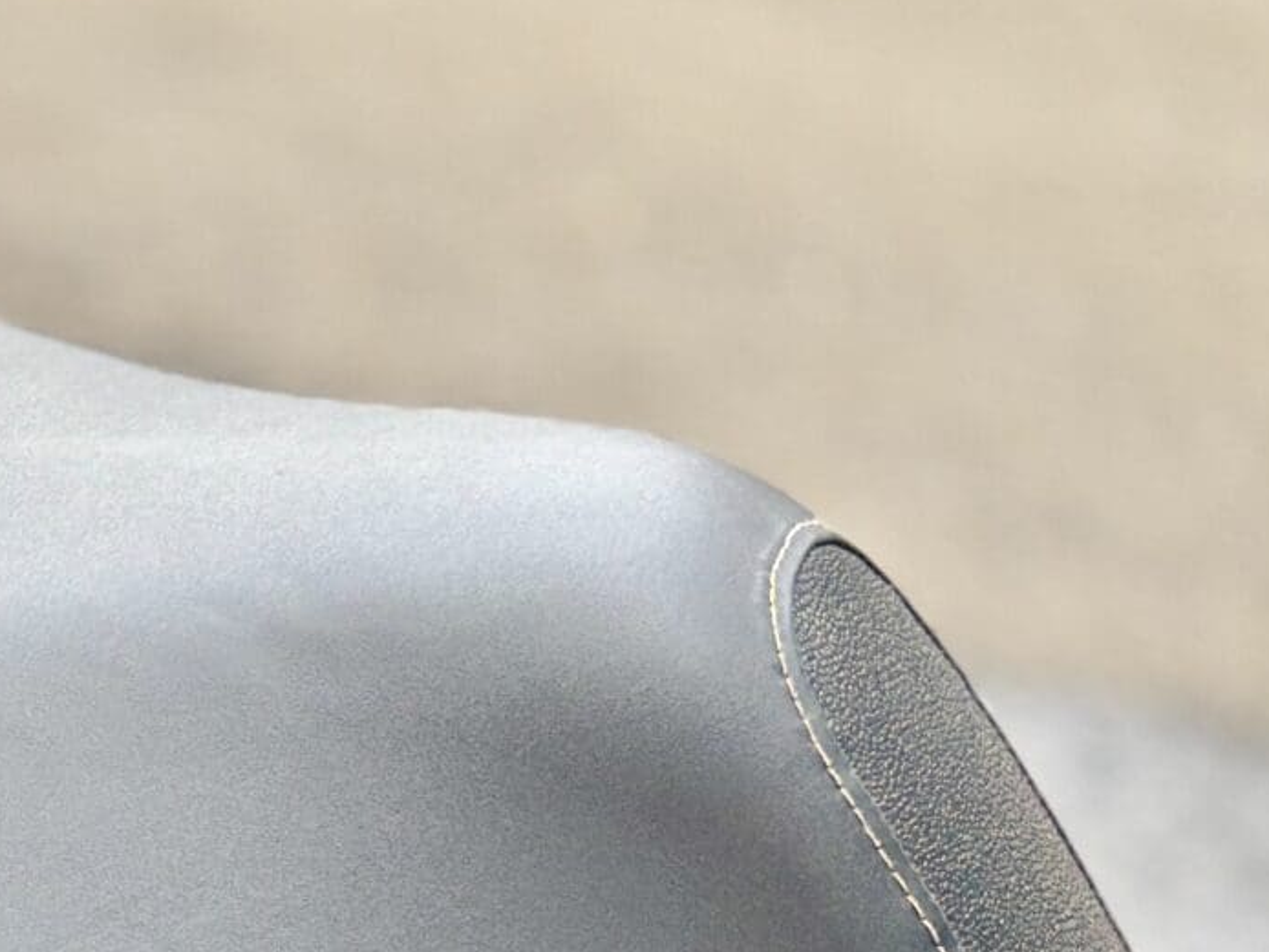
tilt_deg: -25.6
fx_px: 6491
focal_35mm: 177
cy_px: 1540
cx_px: -900
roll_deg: +12.9
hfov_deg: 10.6
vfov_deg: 8.2
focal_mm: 6.86
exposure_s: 1/234
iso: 80
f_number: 1.78
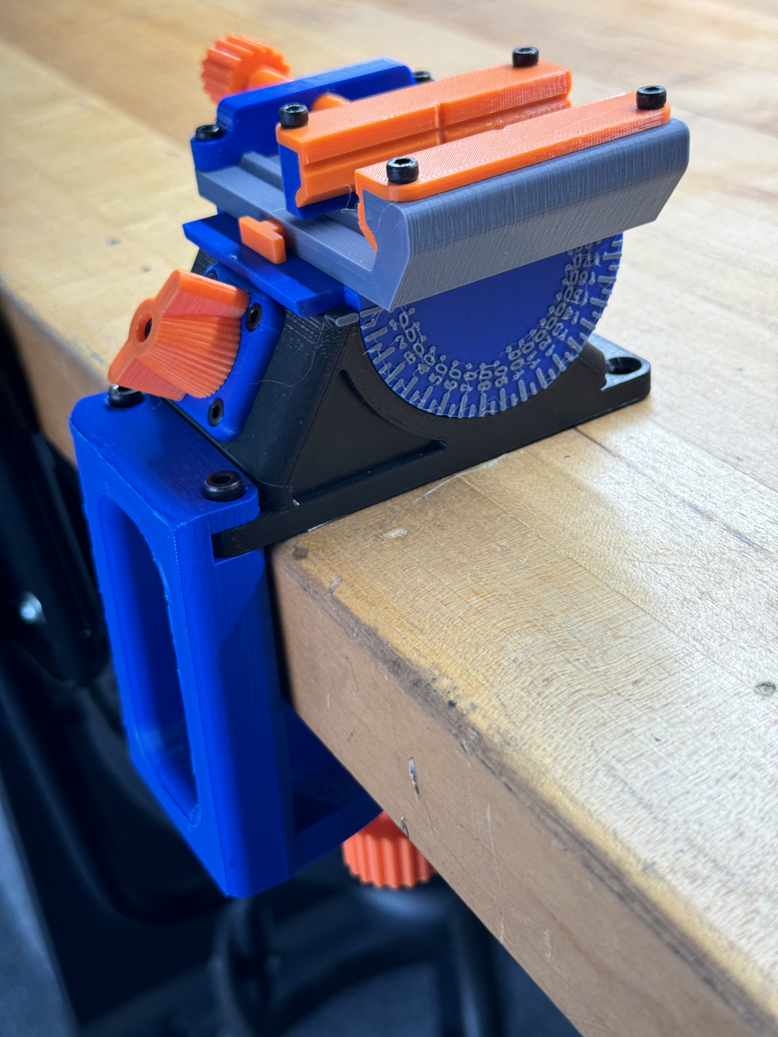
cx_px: 389
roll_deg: +8.1
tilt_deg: -33.5
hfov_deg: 30.3
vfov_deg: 39.7
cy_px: 518
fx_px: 1438
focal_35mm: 48
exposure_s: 1/60
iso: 100
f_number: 1.78
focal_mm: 6.76
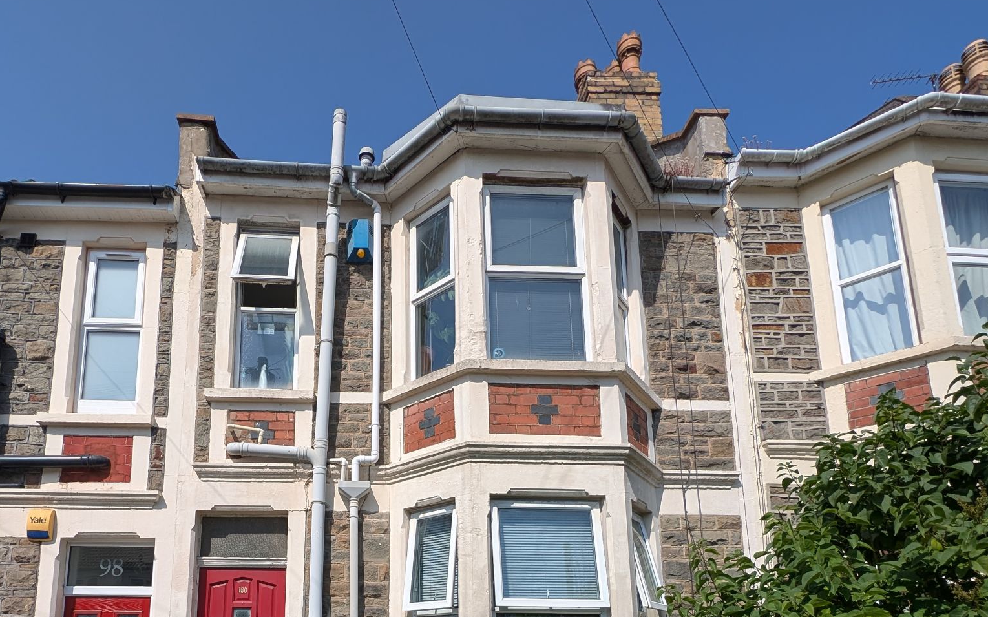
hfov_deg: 83.5
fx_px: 538
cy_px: 564
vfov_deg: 52.0
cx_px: 371
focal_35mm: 20
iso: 42
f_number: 1.95
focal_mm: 2.23
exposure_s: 1/2625
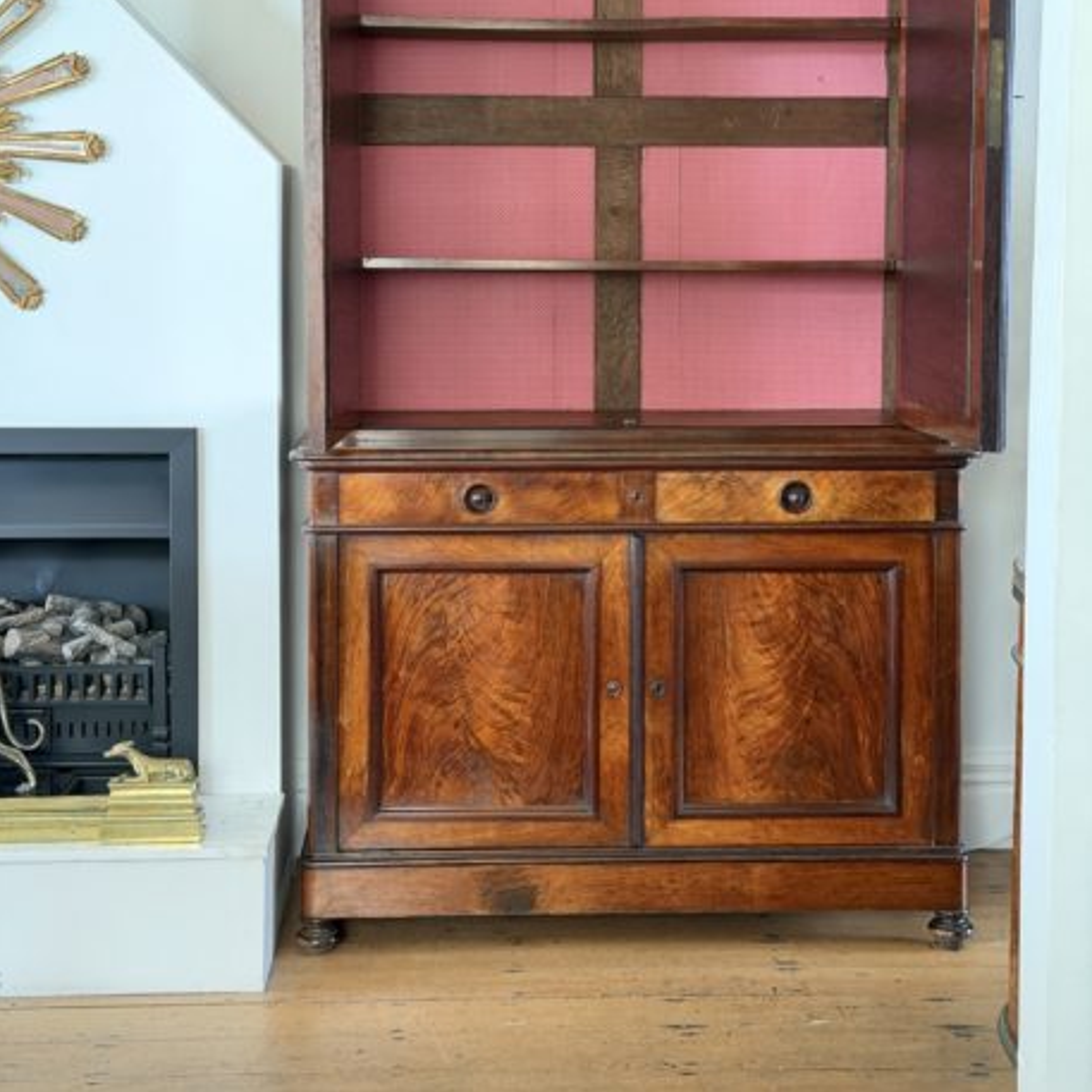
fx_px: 2034
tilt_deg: -5.4
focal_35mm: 57
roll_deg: -0.3
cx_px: 545
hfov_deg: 30.0
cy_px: 363
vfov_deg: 29.8
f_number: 1.78
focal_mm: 6.76
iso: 800
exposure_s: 1/30
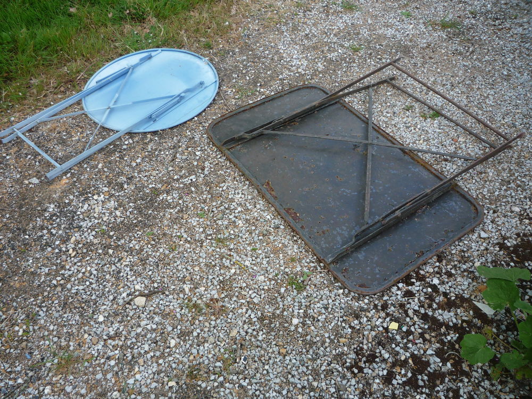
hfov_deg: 60.0
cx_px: 266
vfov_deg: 46.8
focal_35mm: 30
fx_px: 461
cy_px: 200
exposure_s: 1/125
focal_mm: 5.2
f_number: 4
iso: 100
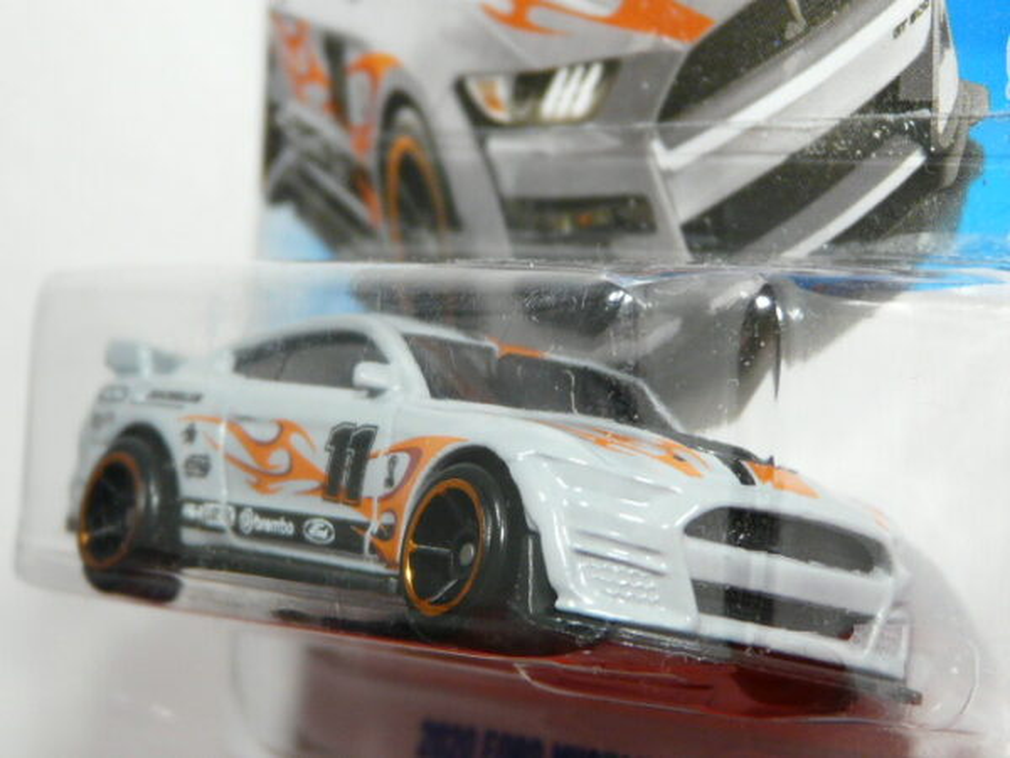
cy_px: 379
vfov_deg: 11.5
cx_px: 505
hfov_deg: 15.3
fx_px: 3764
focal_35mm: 129
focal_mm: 13.3
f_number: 3.2
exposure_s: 1/50
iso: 160
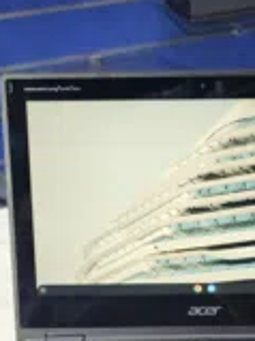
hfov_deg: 24.8
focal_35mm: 58
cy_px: 270
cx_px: 199
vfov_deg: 32.4
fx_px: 570
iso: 100
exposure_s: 1/100
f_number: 1.7
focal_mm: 6.3
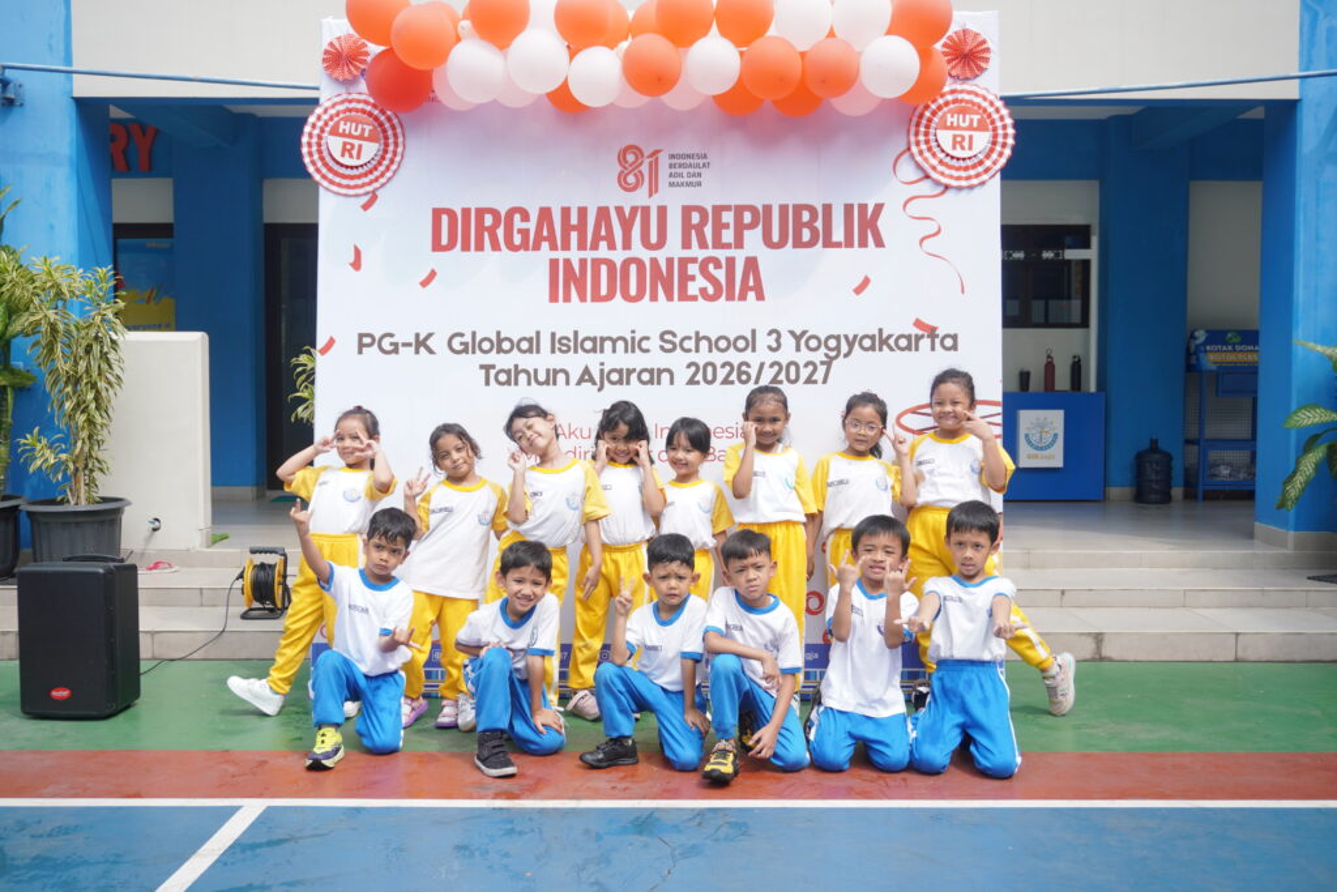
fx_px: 1337
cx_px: 668
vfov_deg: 36.9
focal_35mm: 36
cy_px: 446
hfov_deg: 53.1
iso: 100
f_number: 4.5
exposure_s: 1/320
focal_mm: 24
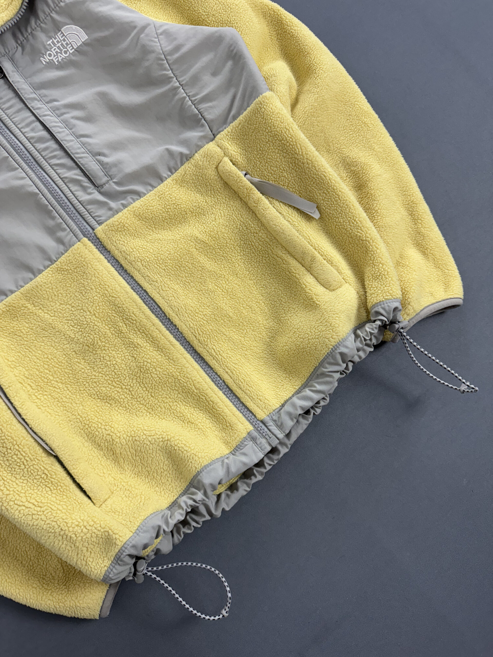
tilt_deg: -78.0
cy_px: 328
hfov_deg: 56.8
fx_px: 456
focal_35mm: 24
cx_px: 246
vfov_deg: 71.6
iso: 125
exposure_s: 1/120
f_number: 1.78
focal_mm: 6.76
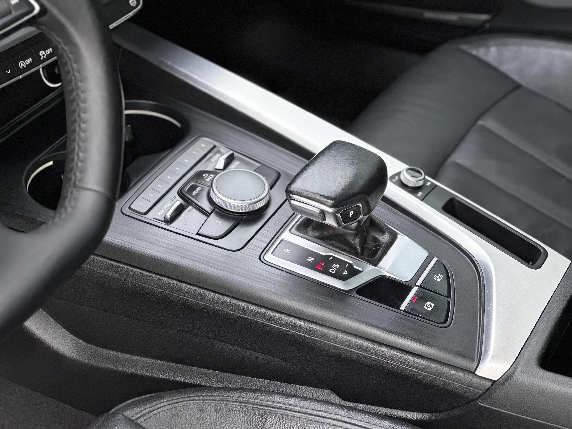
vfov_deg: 19.1
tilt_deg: -33.4
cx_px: 286
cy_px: 214
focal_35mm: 77
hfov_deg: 25.3
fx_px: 1272
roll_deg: +1.6
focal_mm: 9
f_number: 2.8
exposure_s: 1/100
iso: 200
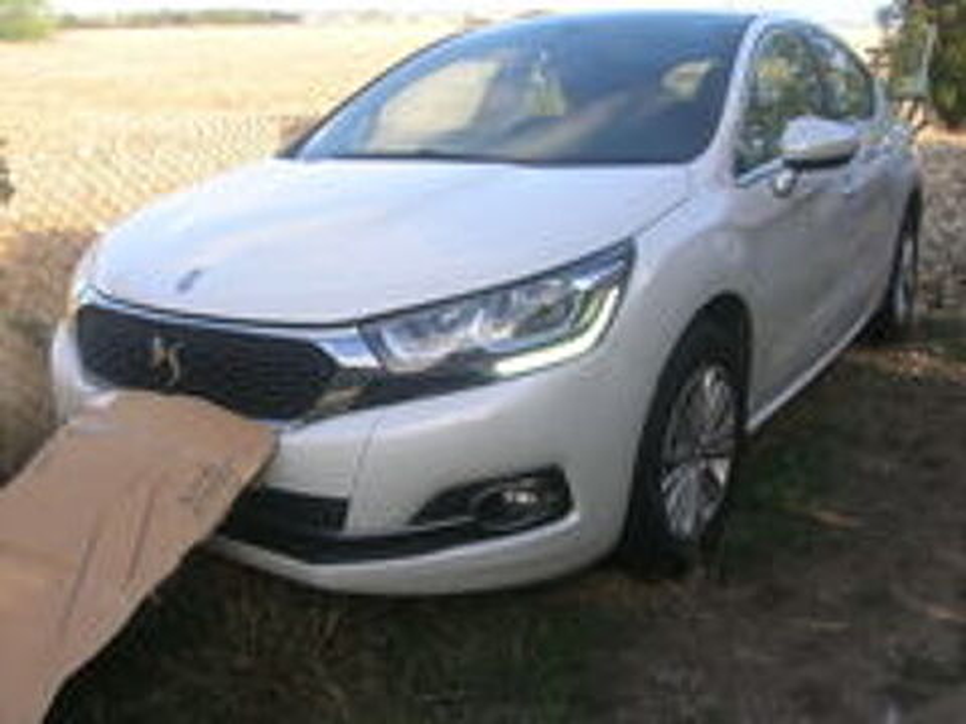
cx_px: 483
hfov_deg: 54.0
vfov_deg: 41.8
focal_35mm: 34
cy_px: 362
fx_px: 949
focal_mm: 5.7
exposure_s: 1/95.3
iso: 50
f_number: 4.9
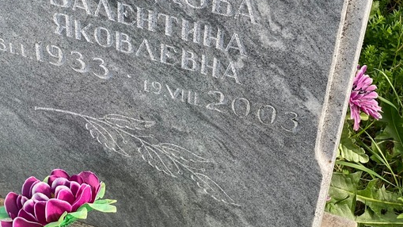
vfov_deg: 13.5
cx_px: 176
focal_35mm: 89
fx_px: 951
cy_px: 23
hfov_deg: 23.9
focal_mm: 6
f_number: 2
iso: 20
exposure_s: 1/254
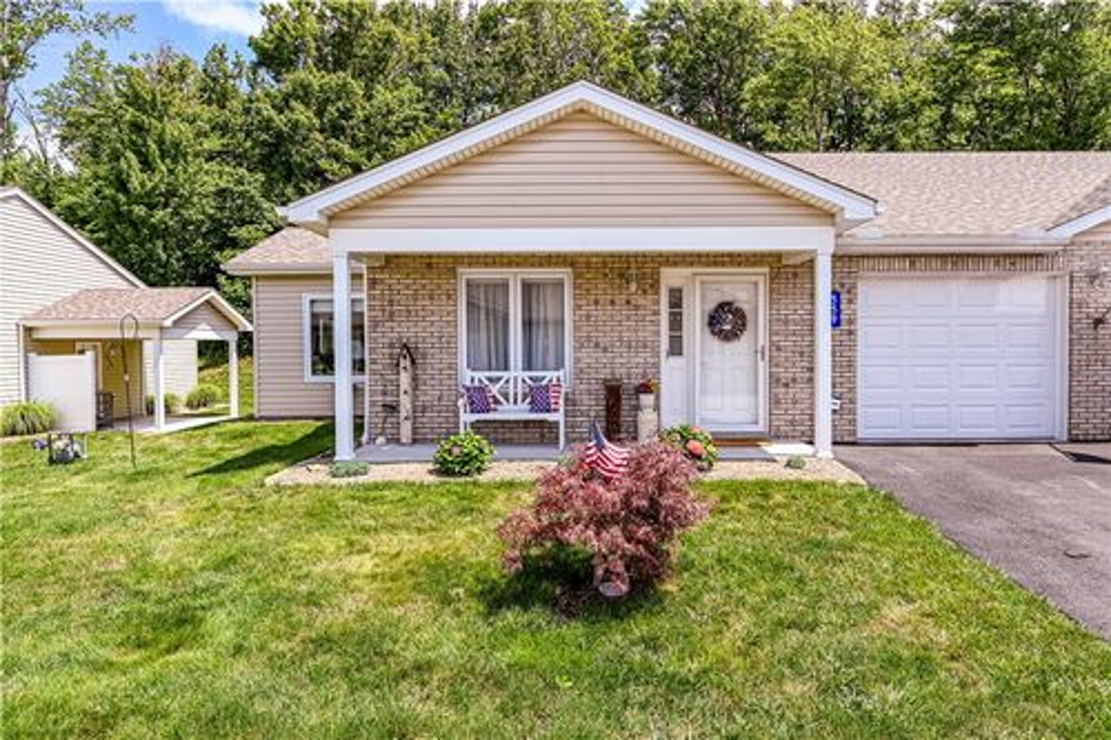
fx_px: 632
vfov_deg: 60.7
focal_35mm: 20
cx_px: 556
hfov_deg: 82.6
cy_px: 370
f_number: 8
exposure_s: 1/200
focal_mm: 20.5
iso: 125
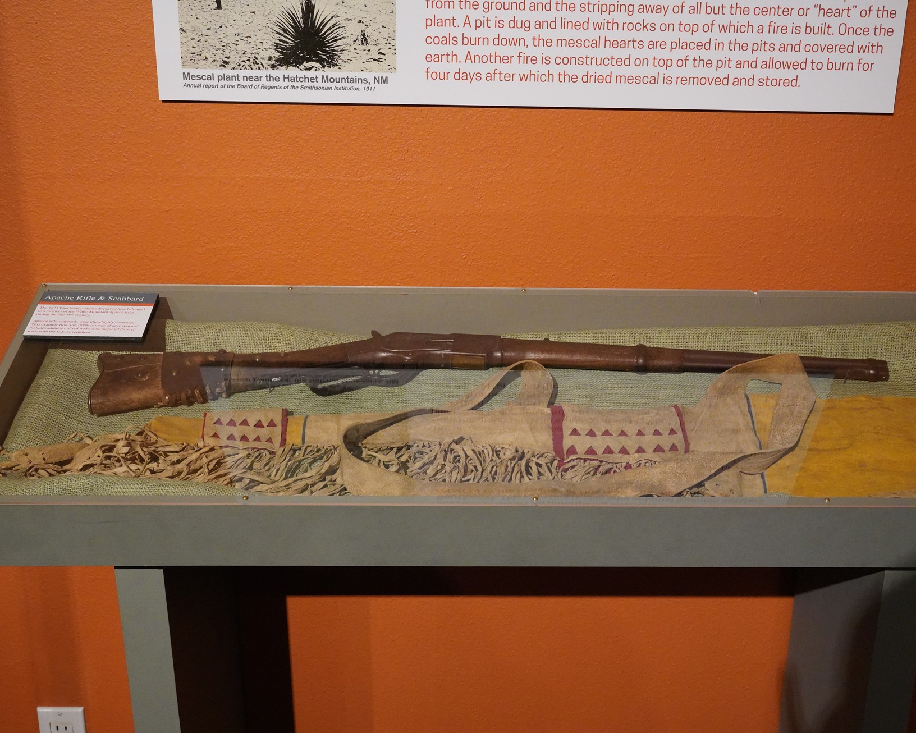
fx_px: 1247
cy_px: 370
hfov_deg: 40.3
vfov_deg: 32.8
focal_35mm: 46
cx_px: 508
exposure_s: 1/100
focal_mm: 40
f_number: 9
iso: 10000
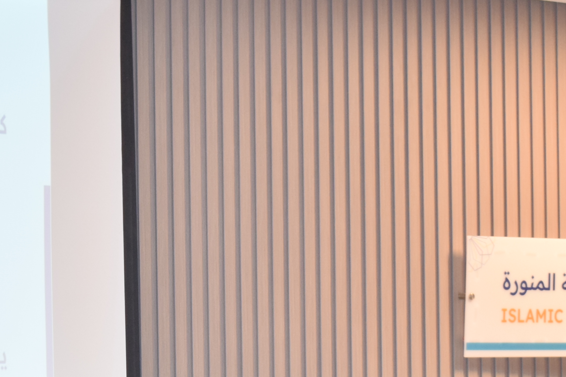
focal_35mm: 147
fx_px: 2311
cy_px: 393
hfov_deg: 13.9
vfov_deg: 9.3
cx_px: 88
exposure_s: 1/60
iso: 640
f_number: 4.5
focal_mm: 32
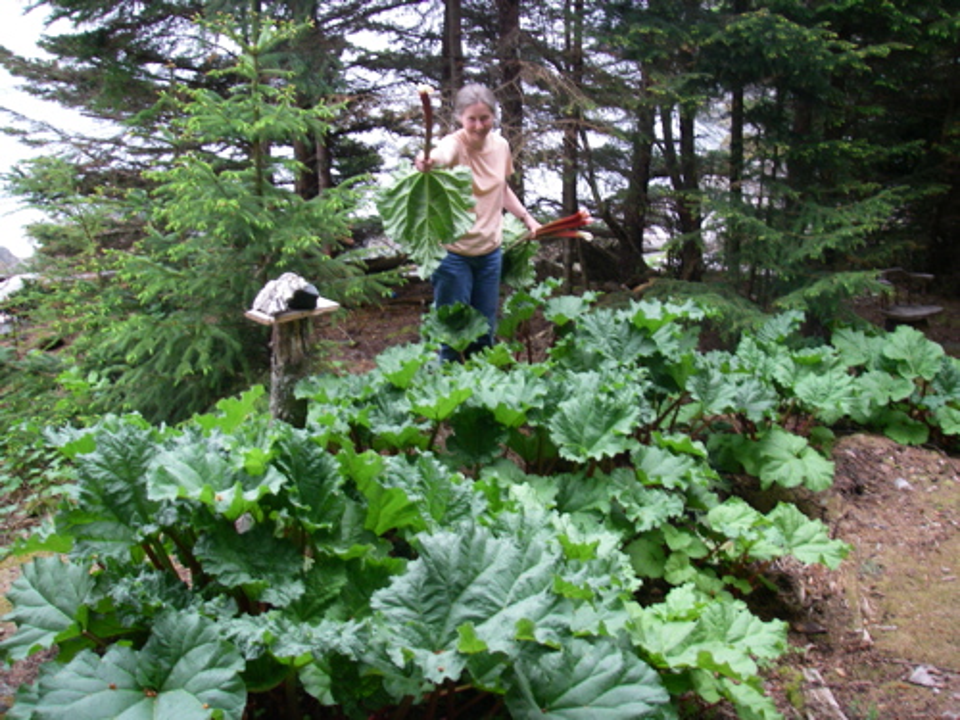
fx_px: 1054
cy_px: 360
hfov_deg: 49.0
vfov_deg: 37.7
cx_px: 480
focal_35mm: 38
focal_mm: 6.3
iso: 160
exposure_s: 1/50
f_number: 3.3
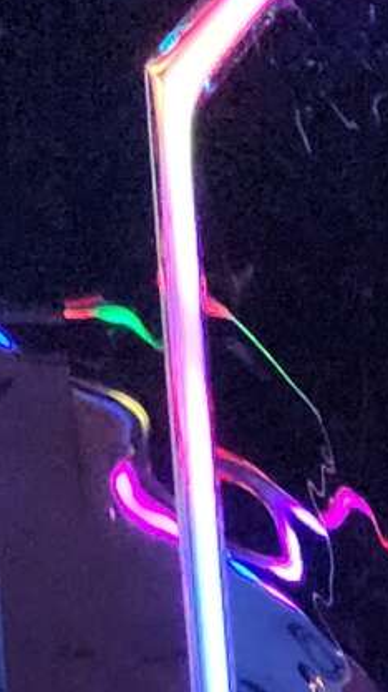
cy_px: 2074
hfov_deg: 6.4
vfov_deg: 10.2
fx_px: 2822
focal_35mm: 154
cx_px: 1564
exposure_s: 1/24
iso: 500
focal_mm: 6.4
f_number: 1.8
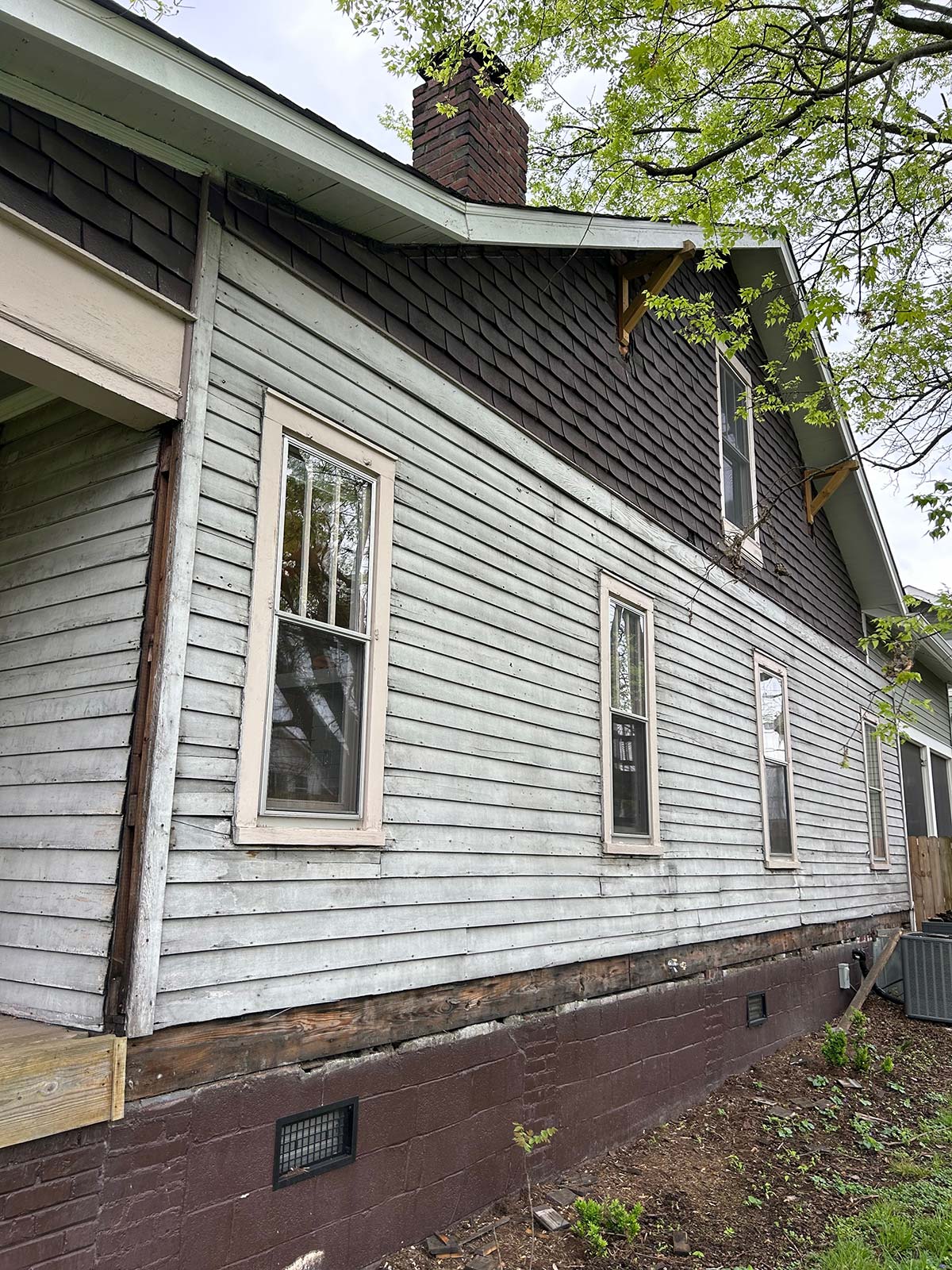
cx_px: 476
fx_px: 953
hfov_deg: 53.1
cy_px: 635
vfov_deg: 67.3
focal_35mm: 26
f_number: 1.5
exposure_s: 1/743
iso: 50
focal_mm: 5.7
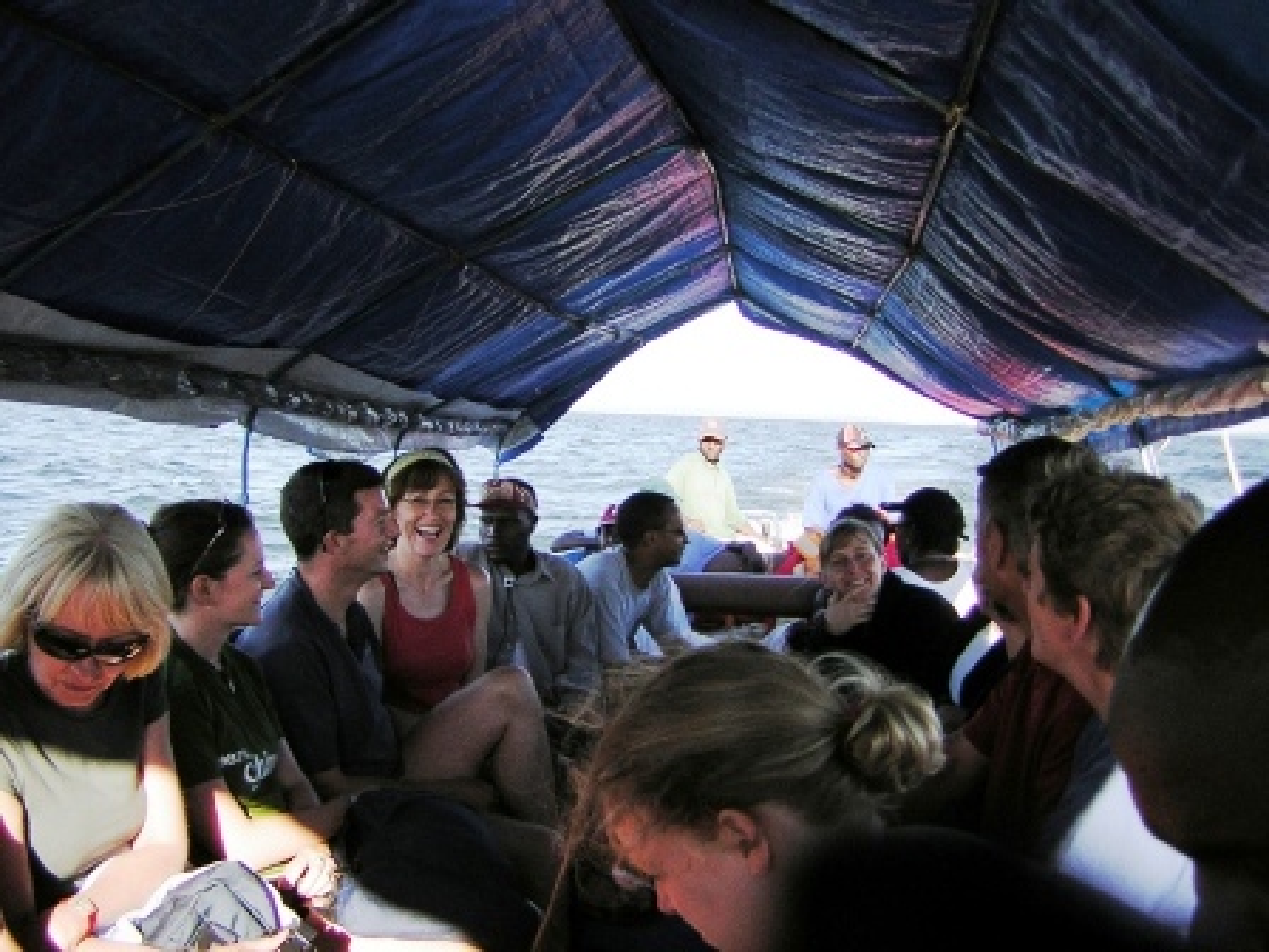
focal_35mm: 36
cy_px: 476
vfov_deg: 39.7
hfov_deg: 51.4
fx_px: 1320
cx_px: 634
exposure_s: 1/473
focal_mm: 4.7
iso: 50
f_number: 2.6
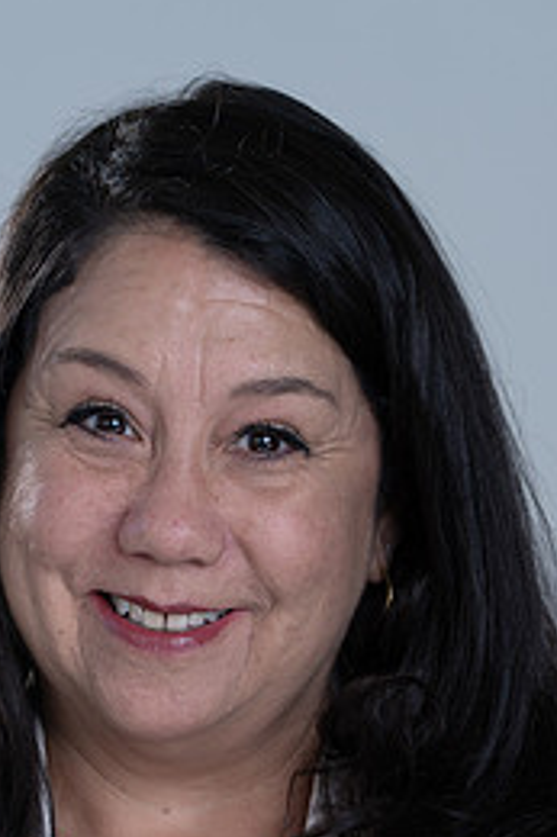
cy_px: 599
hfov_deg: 5.1
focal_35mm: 270
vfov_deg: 7.6
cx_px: 200
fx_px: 6274
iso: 160
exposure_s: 1/200
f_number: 5.6
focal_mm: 156
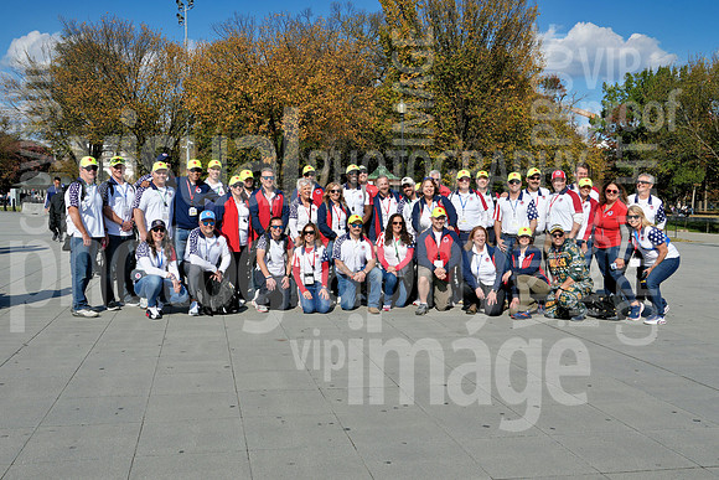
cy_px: 240
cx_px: 360
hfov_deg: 53.1
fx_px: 719
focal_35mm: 36
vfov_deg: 36.9
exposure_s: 1/160
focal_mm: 24
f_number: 14
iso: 100
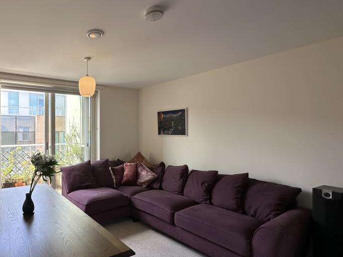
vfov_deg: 63.4
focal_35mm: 21
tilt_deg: +0.3
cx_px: 89
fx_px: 208
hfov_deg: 73.8
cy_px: 133
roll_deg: -1.2
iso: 40
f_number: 2.2
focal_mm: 2.22
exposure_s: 1/147
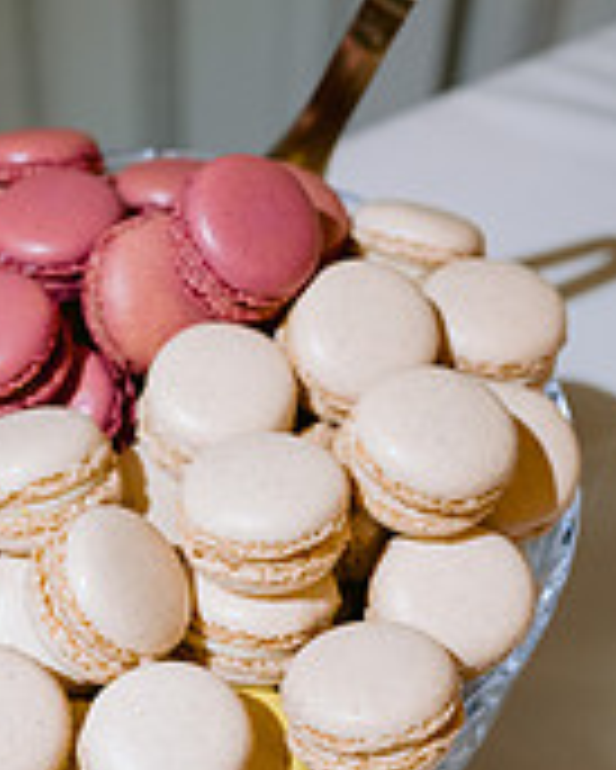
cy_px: 756
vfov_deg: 26.2
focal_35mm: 69
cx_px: 99
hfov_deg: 21.8
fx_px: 1571
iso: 1600
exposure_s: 1/60
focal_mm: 28
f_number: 3.5
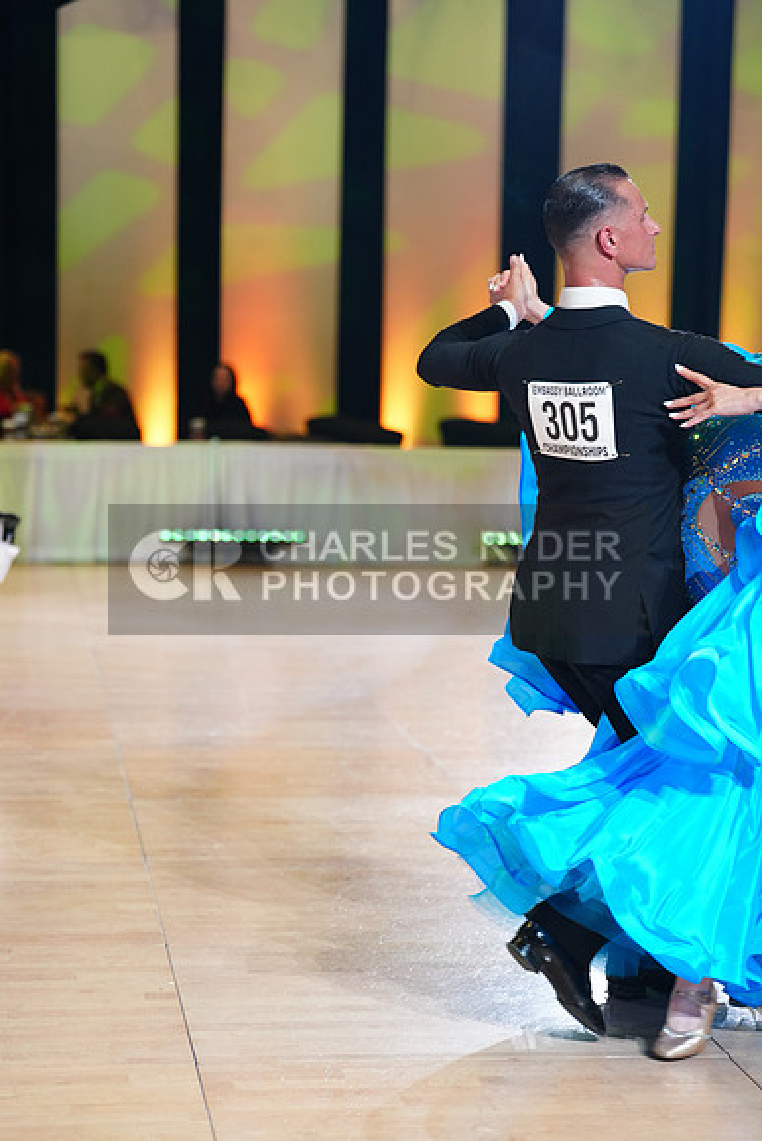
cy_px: 570
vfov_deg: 24.5
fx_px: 2633
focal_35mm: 83
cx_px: 381
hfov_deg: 16.5
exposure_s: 1/400
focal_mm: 83
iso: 2000
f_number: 2.8
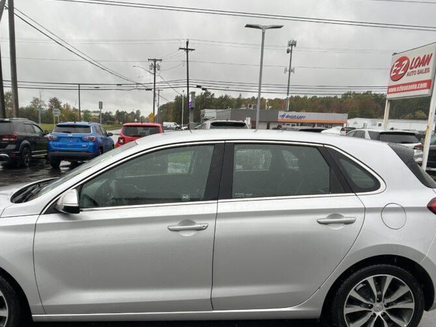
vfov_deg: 35.8
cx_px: 161
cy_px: 191
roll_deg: -0.7
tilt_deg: -11.9
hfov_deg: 46.4
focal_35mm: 40
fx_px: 504
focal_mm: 5.7
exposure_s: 1/687
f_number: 1.5
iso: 50
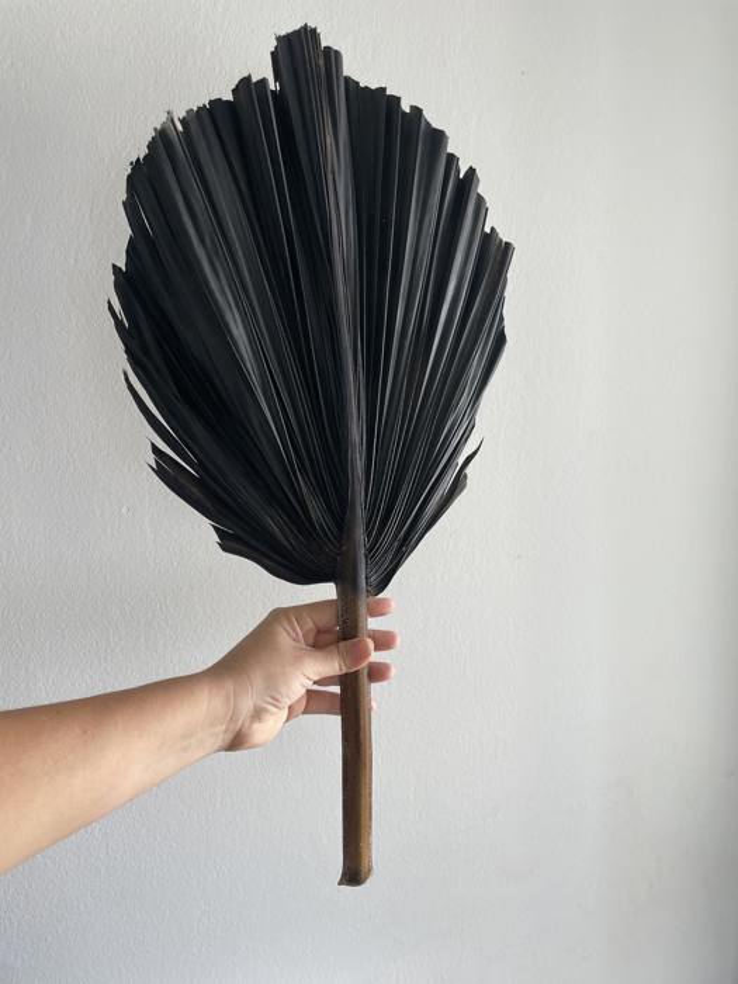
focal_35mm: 26
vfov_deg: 67.3
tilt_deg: -9.3
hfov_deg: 53.1
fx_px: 739
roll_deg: +0.8
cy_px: 492
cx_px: 369
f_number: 1.6
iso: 80
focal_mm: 4.2
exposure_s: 1/121
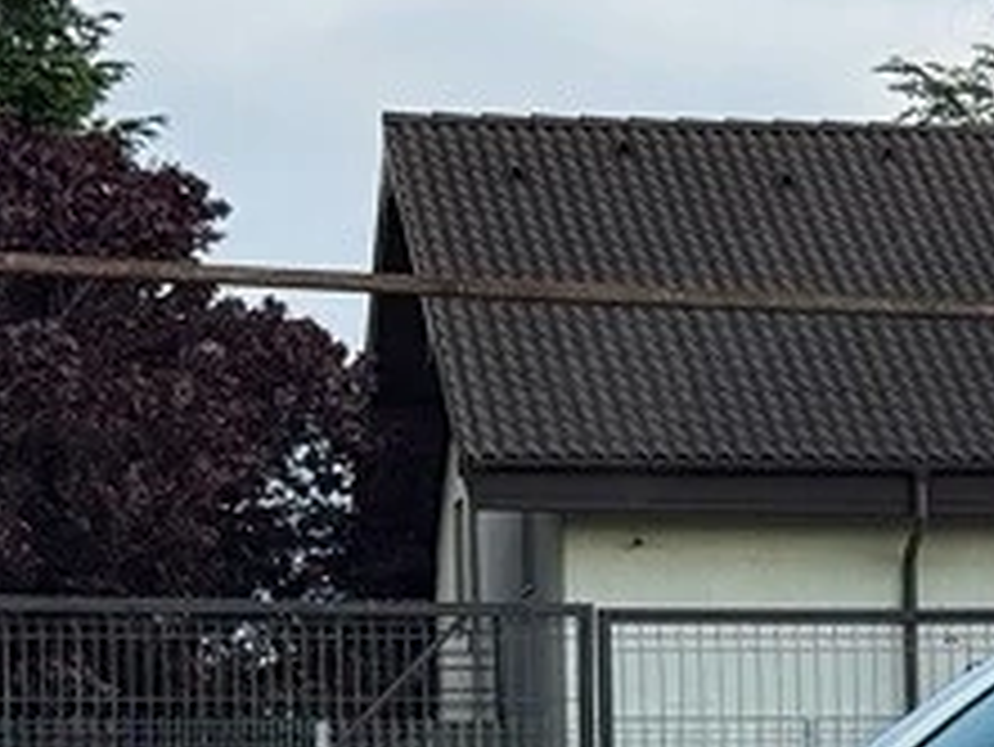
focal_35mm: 217
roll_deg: +1.6
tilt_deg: -3.8
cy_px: 1300
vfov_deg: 6.7
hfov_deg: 9.0
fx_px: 6235
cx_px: 1331
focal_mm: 6.76
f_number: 1.78
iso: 64
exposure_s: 1/2110
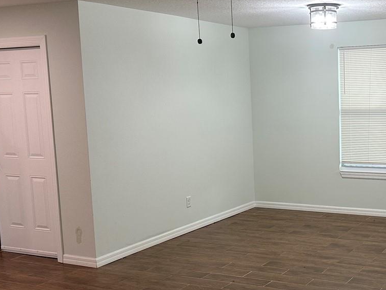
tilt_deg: -7.7
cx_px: 331
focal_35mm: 51
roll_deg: +0.5
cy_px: 164
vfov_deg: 28.5
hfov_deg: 35.7
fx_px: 569
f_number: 1.78
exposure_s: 1/60
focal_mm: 6.86
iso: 160
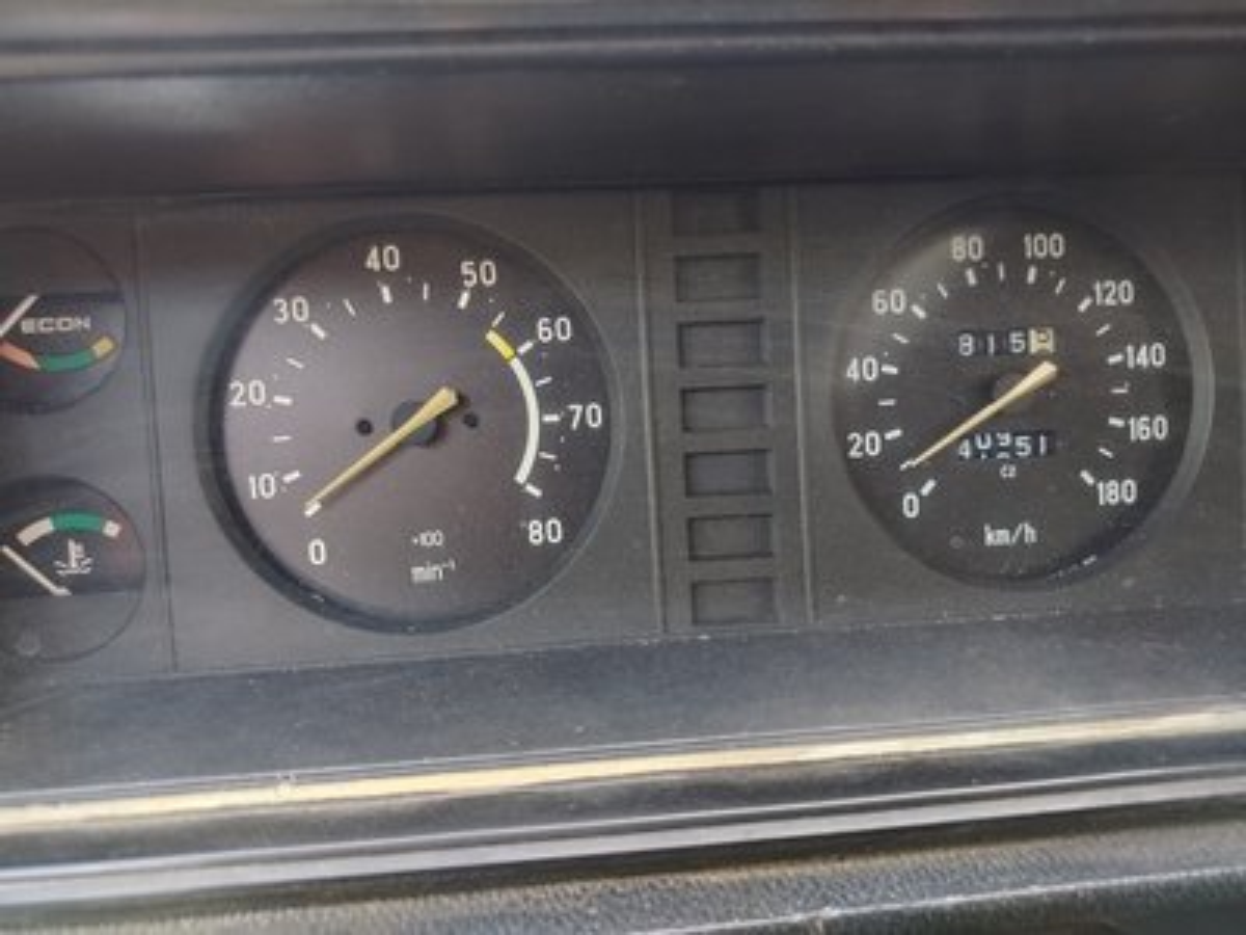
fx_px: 864
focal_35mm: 24
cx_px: 623
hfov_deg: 71.6
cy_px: 468
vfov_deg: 56.8
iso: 1775
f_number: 1.75
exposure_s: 1/25
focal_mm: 5.25
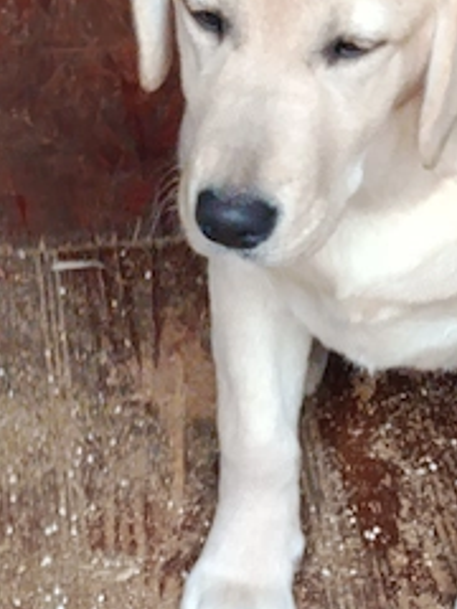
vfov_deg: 13.6
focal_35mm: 145
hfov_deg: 10.2
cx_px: 322
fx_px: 2552
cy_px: 165
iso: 1234
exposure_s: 1/33.3
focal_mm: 5.24
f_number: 1.7
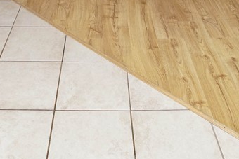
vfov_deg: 21.6
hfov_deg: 37.7
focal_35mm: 53
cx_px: 101
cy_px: -78
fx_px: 349
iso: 800
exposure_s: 1/160
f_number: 4.5
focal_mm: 11
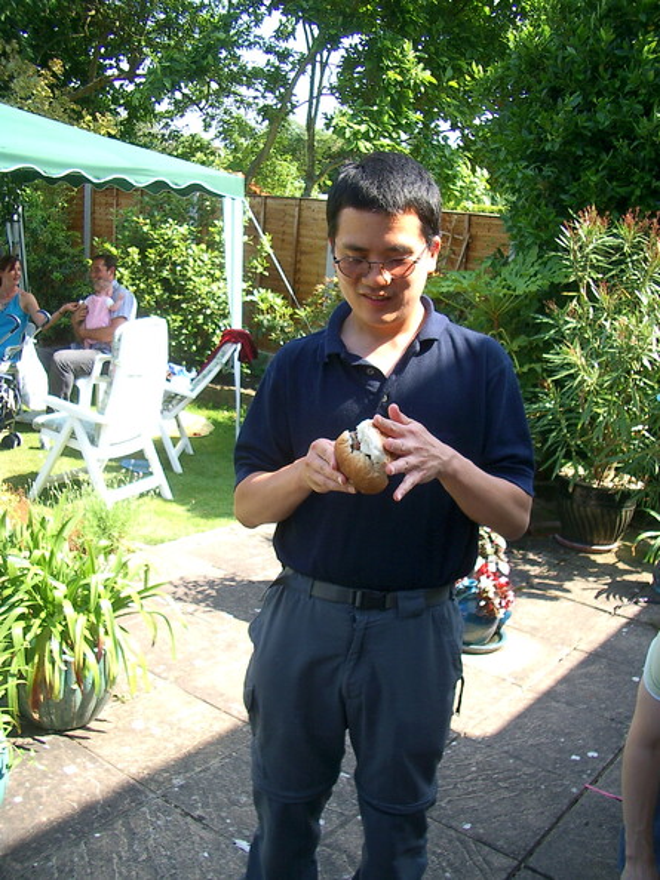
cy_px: 440
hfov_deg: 40.7
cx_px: 330
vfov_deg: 52.6
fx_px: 890
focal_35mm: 35
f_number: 2.6
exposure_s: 1/250
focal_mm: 5.8
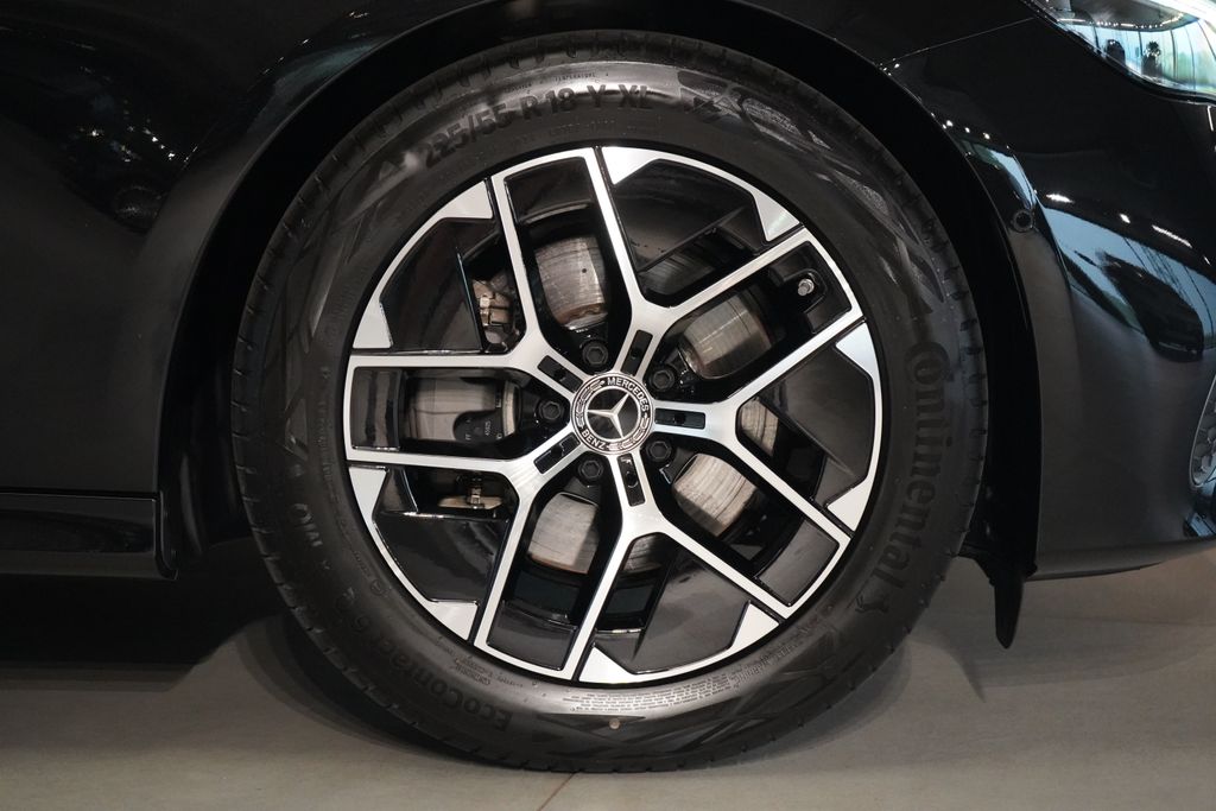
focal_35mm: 70
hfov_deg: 28.8
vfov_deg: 19.5
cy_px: 406
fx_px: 2365
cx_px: 608
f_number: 5.6
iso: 12800
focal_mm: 70
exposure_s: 1/160
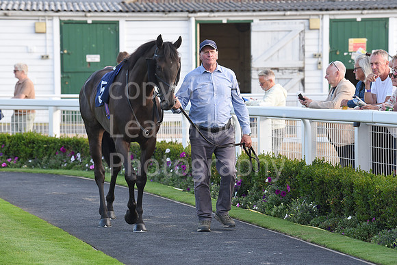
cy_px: 132
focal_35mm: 170
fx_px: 1875
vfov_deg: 8.1
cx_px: 198
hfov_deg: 12.1
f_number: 5.6
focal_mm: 170
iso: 640
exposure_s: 1/500
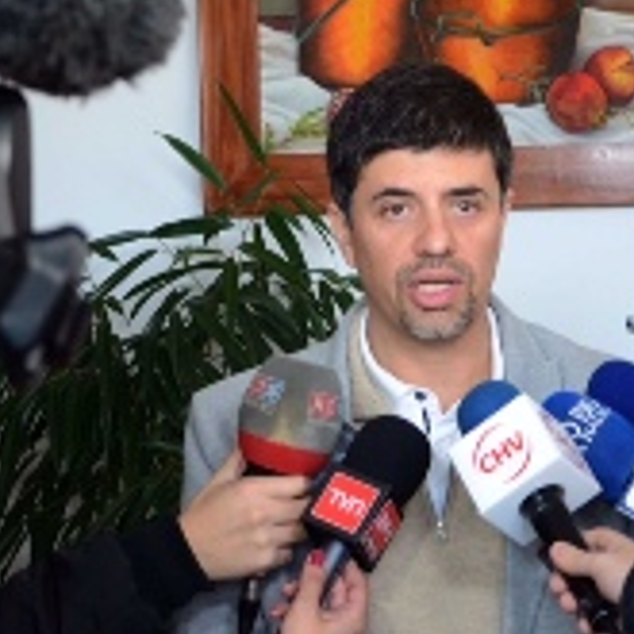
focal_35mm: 84
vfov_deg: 20.6
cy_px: 219
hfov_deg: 20.6
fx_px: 1741
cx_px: 386
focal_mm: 24
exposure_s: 1/80
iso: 500
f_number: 3.8
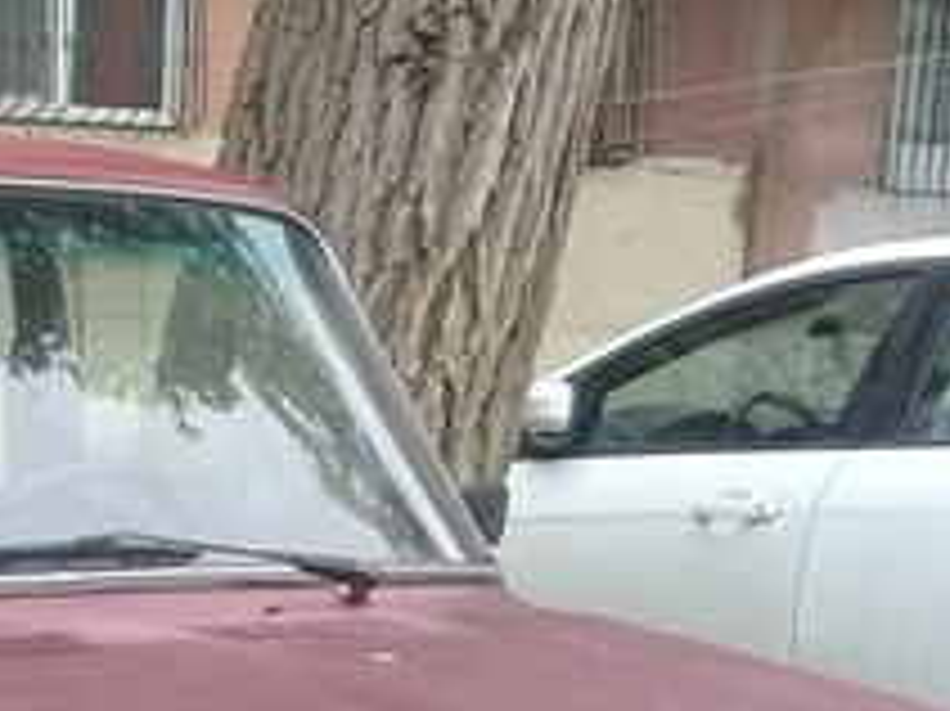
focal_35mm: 97
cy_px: 1073
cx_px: -32
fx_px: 2661
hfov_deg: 19.6
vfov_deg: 14.2
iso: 50
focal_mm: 3.3
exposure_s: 1/122
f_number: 2.2
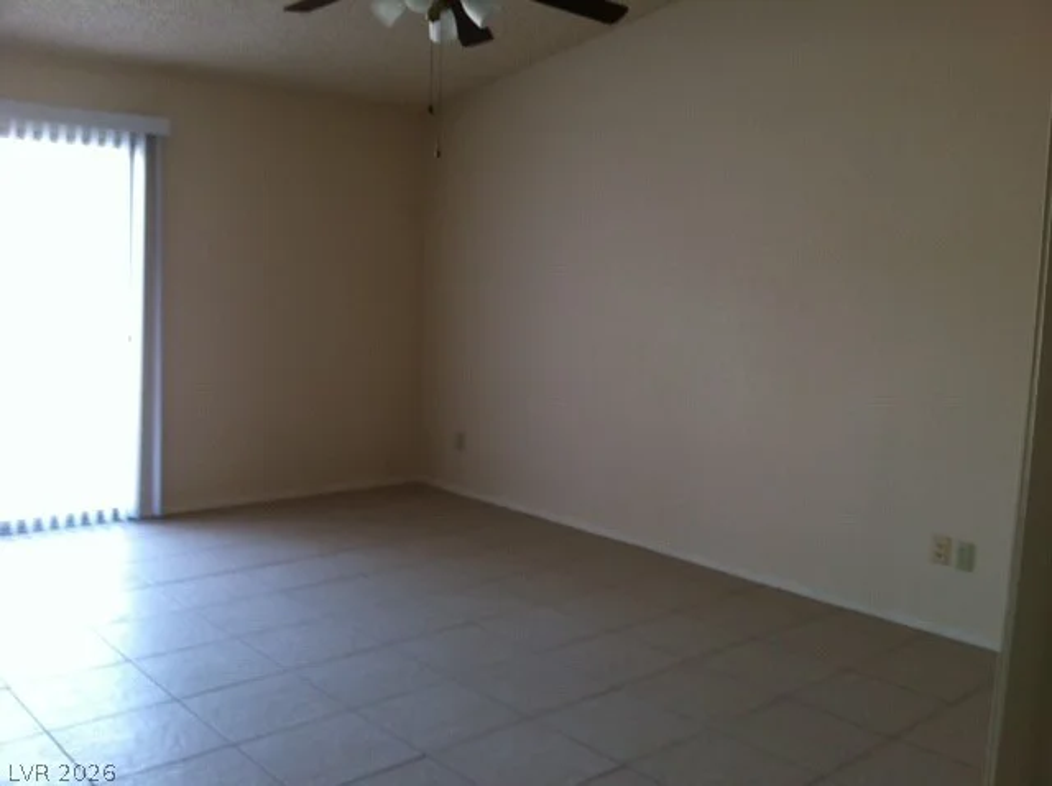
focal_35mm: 35
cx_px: 526
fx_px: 1062
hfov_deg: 52.7
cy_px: 393
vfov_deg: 40.6
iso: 80
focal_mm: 3.85
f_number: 2.8
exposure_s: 1/24
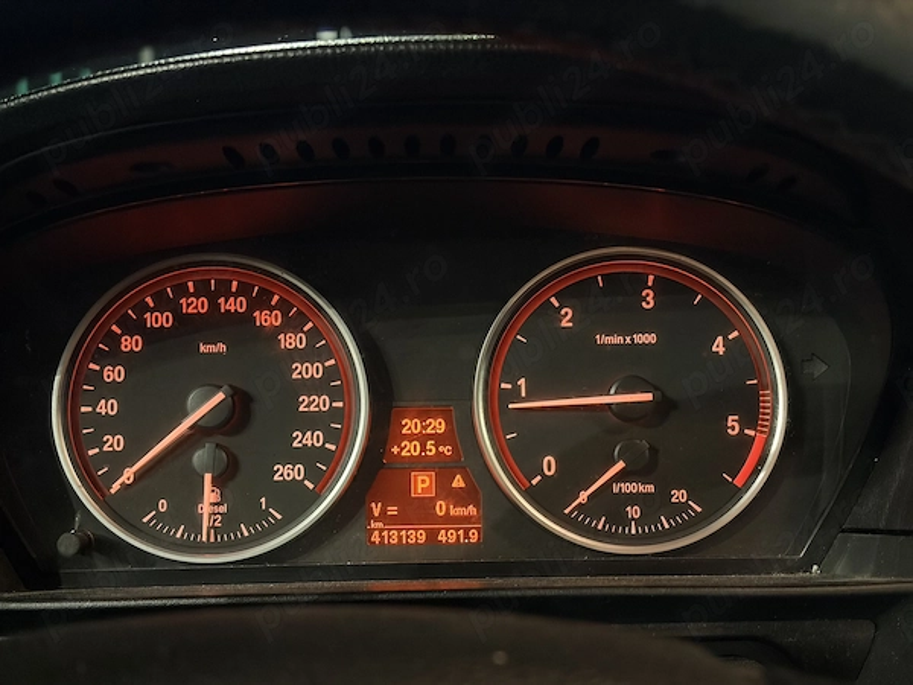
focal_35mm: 52
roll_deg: +1.9
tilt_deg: -8.6
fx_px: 1372
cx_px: 456
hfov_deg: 36.8
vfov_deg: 28.0
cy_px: 342
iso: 800
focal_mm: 5.96
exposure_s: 1/17
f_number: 1.6
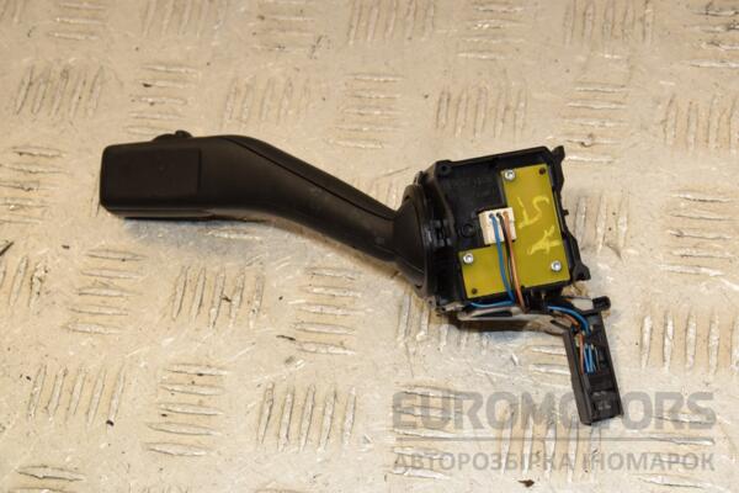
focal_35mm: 78
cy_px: 246
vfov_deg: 17.5
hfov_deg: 26.0
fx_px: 1601
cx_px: 370
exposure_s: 1/200
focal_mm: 52
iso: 800
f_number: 10
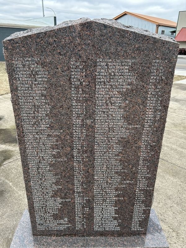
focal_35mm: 26
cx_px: 93
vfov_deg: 67.3
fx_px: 186
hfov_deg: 53.1
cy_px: 124
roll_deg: -0.7
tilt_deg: -22.8
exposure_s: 1/308
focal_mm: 5.7
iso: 50
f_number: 1.5
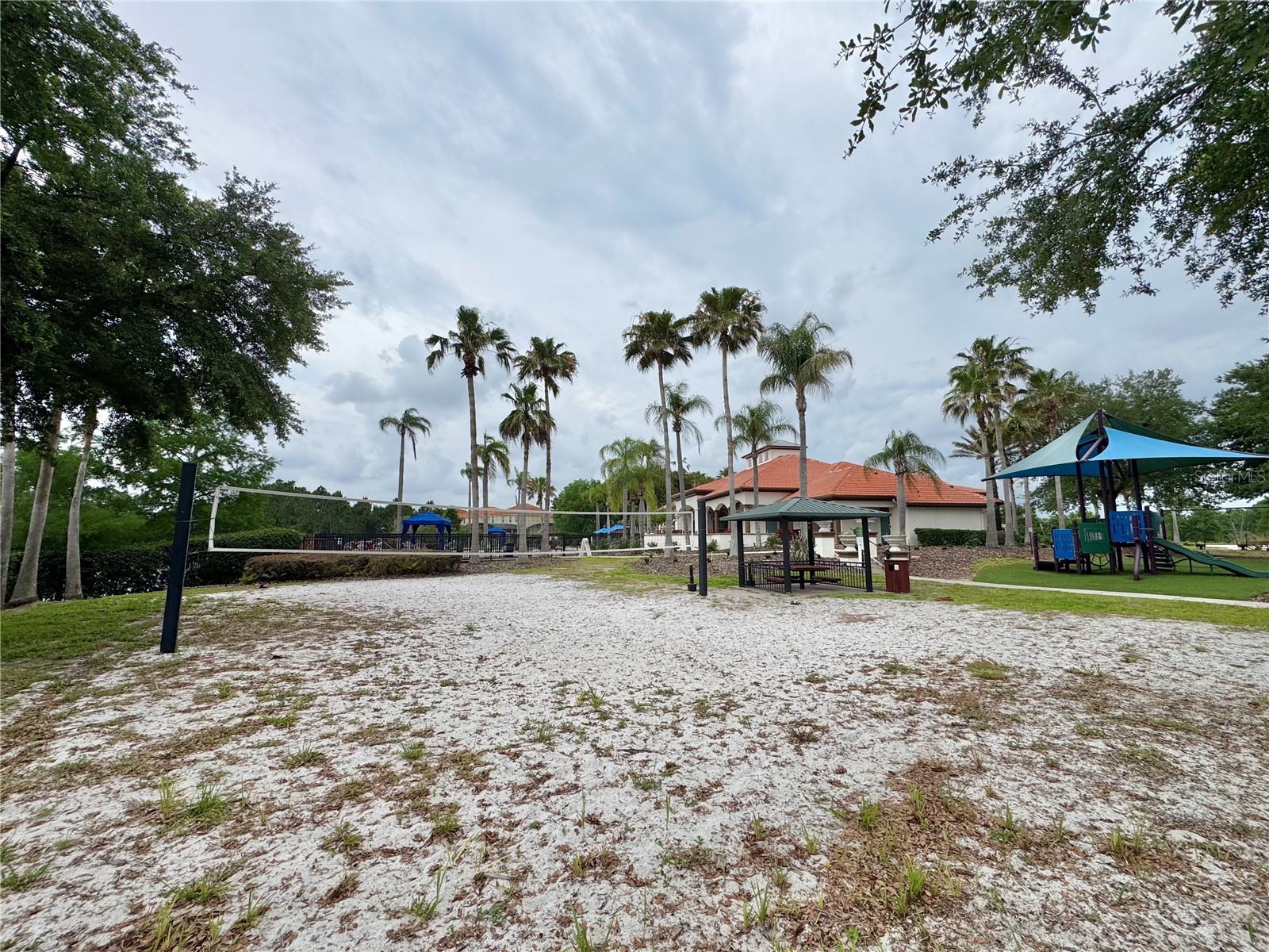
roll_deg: +0.0
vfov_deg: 85.7
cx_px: 634
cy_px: 476
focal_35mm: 14
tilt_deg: +7.1
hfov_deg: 102.1
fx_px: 513
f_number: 2.2
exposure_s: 1/2028
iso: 50
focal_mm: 2.22
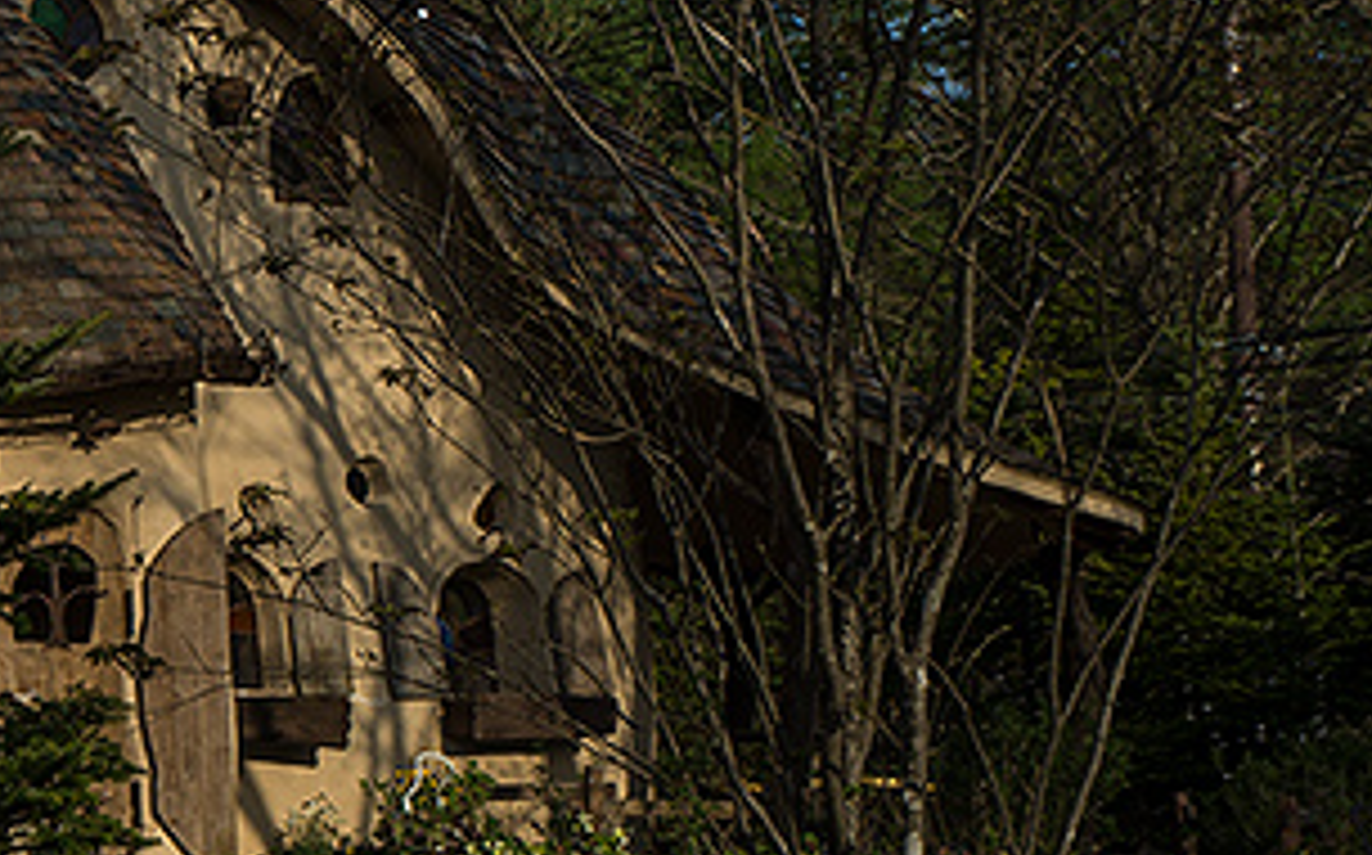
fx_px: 4595
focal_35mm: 123
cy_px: 135
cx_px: -864
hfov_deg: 15.3
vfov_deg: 10.6
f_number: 16
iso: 100
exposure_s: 1/100
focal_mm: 35
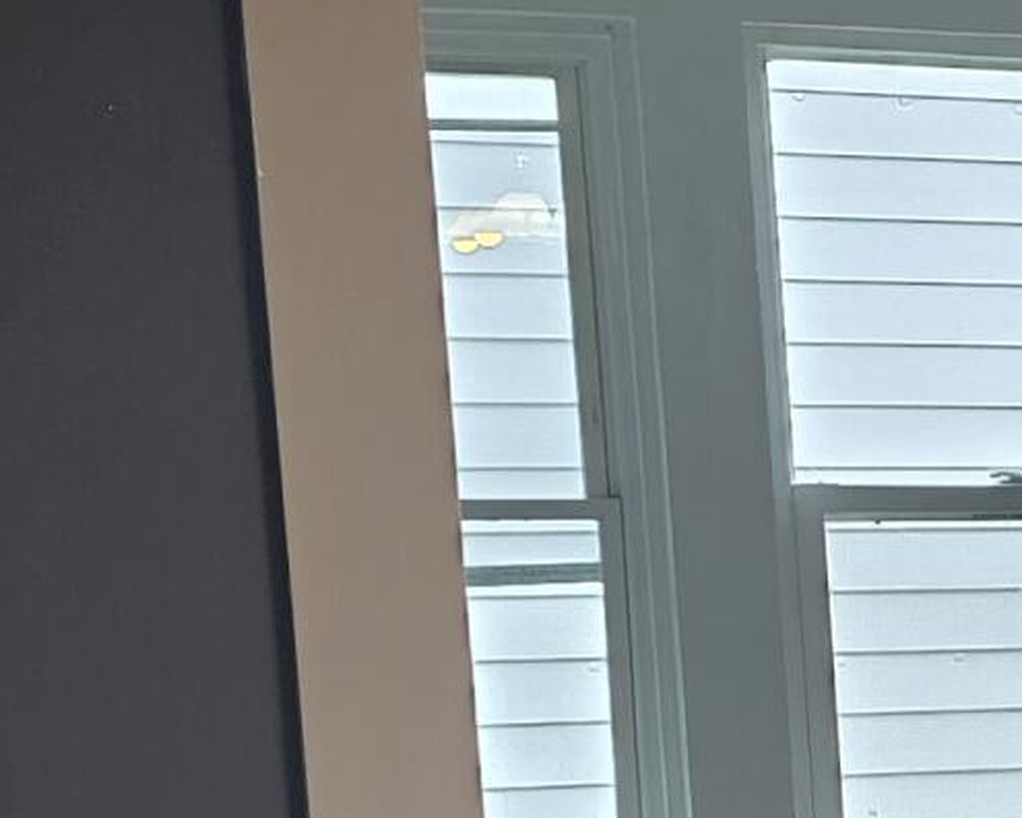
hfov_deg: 11.6
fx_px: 4114
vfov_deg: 11.2
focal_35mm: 136
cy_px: 954
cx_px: 2482
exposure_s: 1/120
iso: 125
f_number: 1.7
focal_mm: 6.3
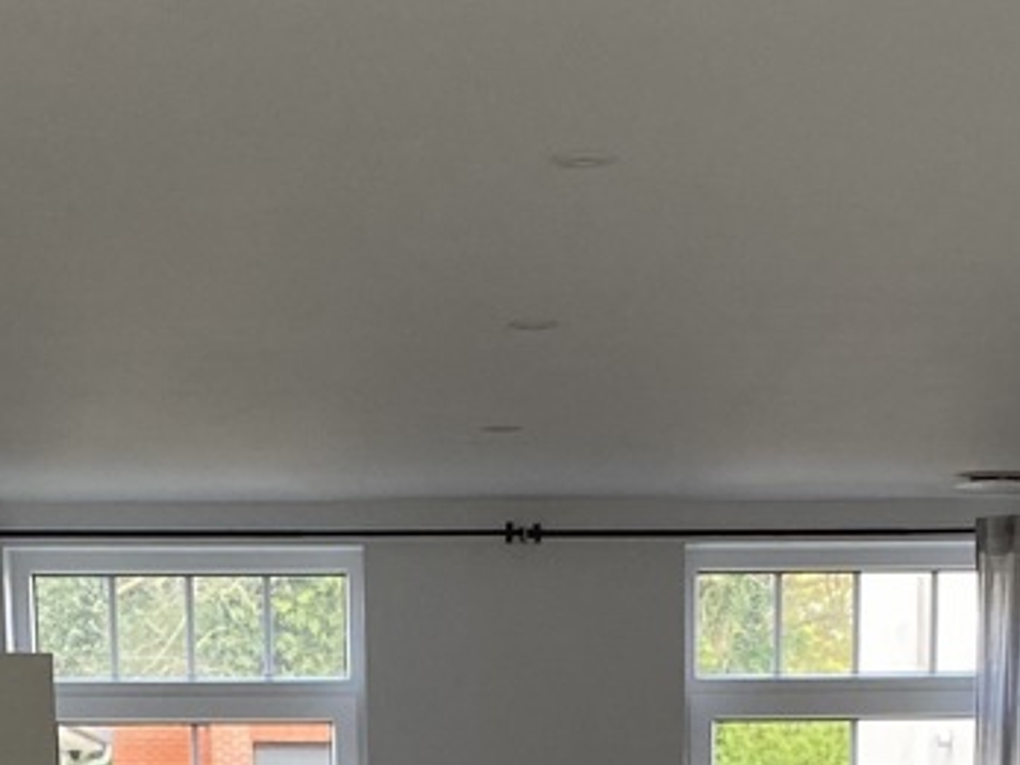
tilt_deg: -13.2
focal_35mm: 120
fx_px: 3535
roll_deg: +0.5
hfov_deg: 16.4
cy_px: 1742
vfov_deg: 10.8
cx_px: 514
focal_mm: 4.25
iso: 80
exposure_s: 1/121
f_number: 1.8
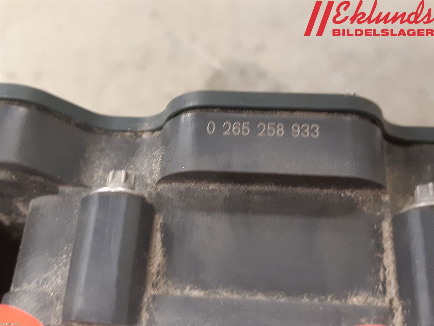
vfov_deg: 53.1
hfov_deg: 67.3
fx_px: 326
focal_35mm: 26
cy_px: 163
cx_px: 217
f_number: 1.7
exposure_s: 1/25
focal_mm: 3.93
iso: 250
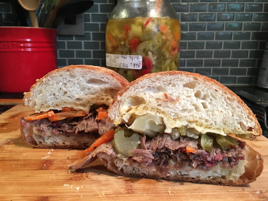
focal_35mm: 29
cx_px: 134
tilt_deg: -13.7
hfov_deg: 61.7
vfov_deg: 48.2
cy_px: 100
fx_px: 225
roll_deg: -0.4
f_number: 2.2
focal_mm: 4.15
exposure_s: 1/15
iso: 320
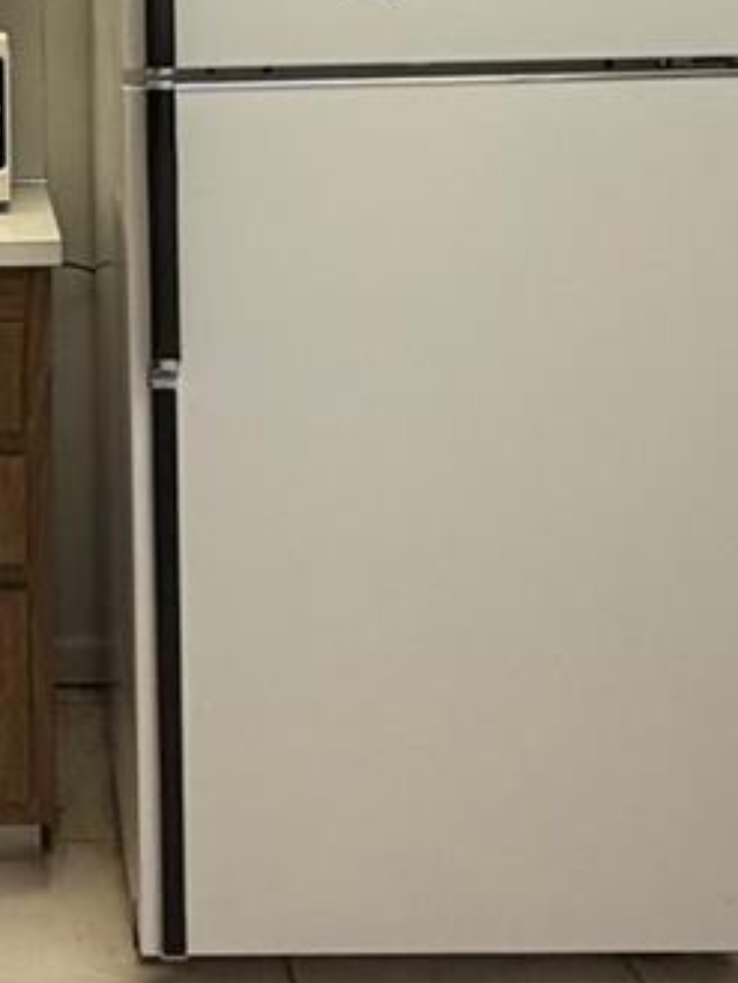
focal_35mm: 51
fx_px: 1449
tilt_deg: -4.6
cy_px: 152
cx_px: -18
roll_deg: -0.2
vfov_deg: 35.8
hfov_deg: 26.8
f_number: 2.2
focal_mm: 2.22
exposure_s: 1/60
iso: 200
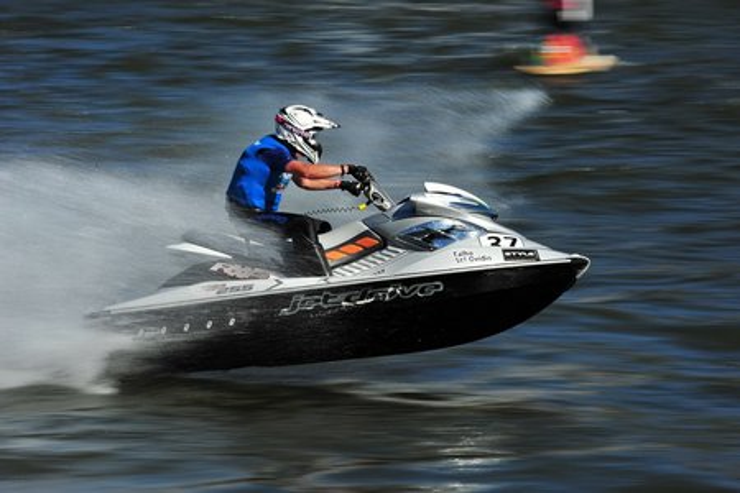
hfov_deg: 10.3
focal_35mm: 200
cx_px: 370
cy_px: 246
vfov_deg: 6.9
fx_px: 4111
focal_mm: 200
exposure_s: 1/100
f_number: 22
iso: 200
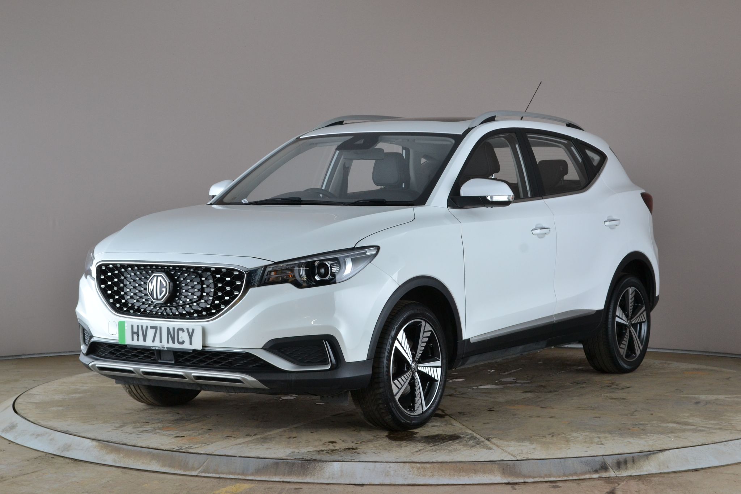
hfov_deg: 28.1
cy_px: 247
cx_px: 370
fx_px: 1482
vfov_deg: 18.9
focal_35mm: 72
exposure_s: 1/13
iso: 560
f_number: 11
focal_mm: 48
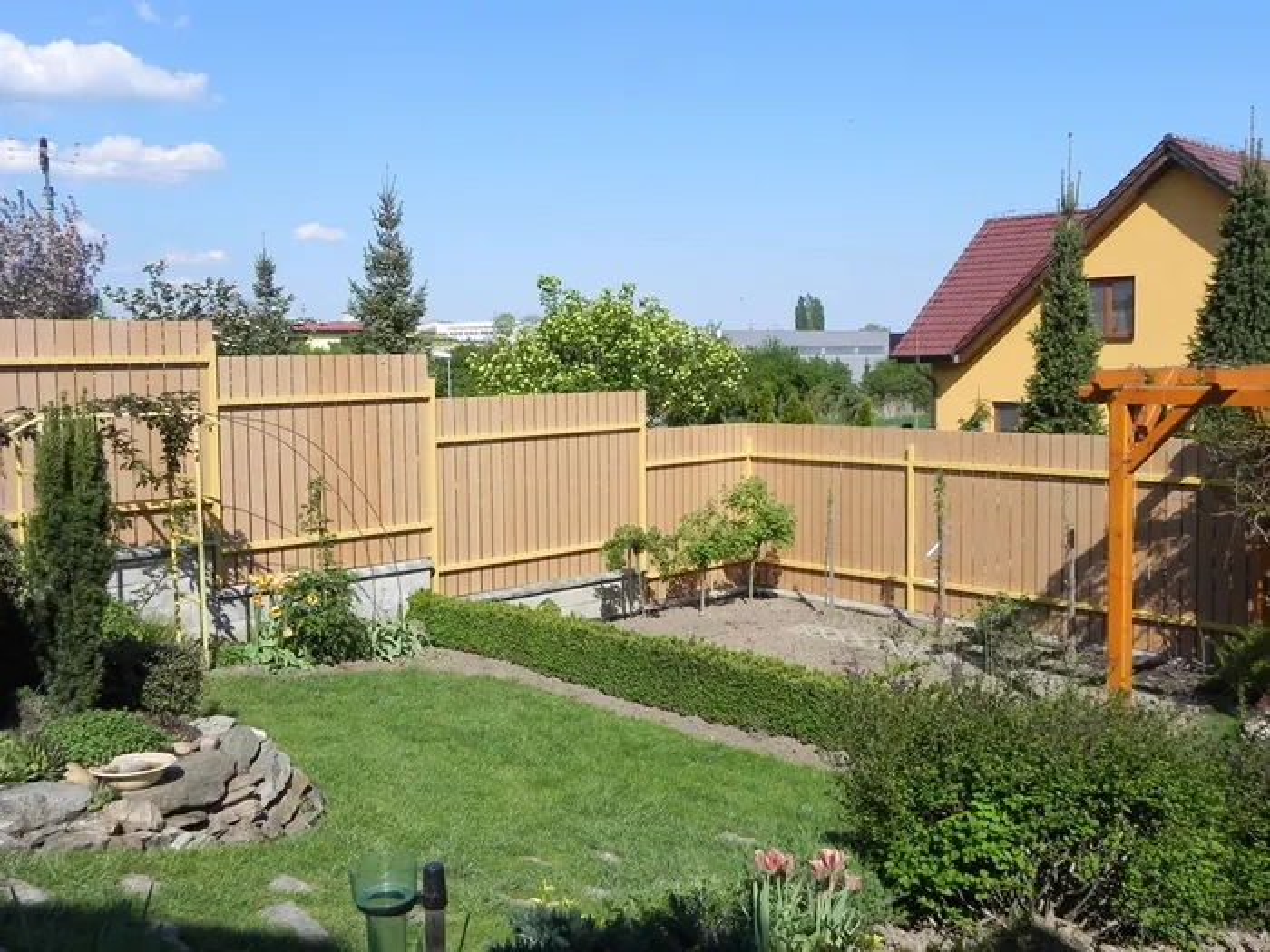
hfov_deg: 55.4
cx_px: 635
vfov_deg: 42.9
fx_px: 1211
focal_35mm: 33
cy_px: 476
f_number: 7.1
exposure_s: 1/370
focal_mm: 5.9
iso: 160
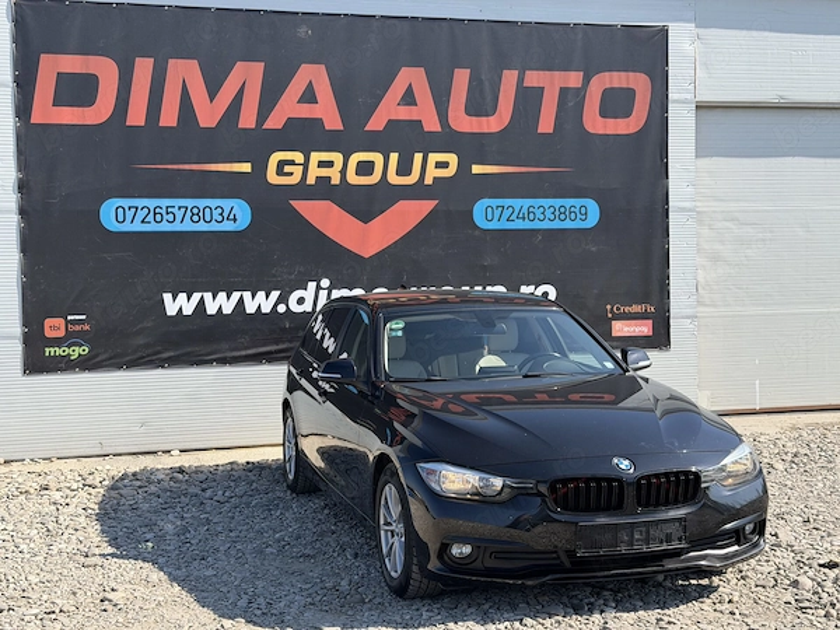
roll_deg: +1.5
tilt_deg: -1.4
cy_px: 315
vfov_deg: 30.3
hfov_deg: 39.7
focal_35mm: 48
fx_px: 1165
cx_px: 420
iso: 80
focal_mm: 6.76
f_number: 1.78
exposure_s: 1/2577
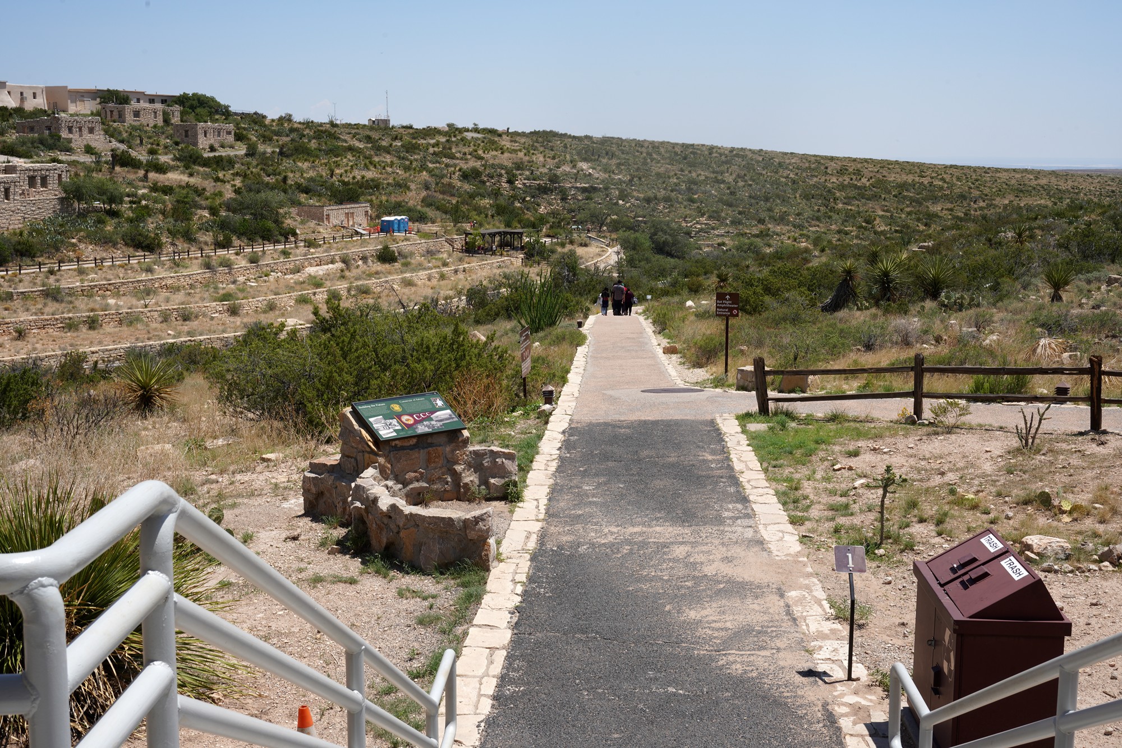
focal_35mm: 45
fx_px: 1403
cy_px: 374
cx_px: 561
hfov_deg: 43.6
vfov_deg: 29.9
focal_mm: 45
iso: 100
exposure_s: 1/100
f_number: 18
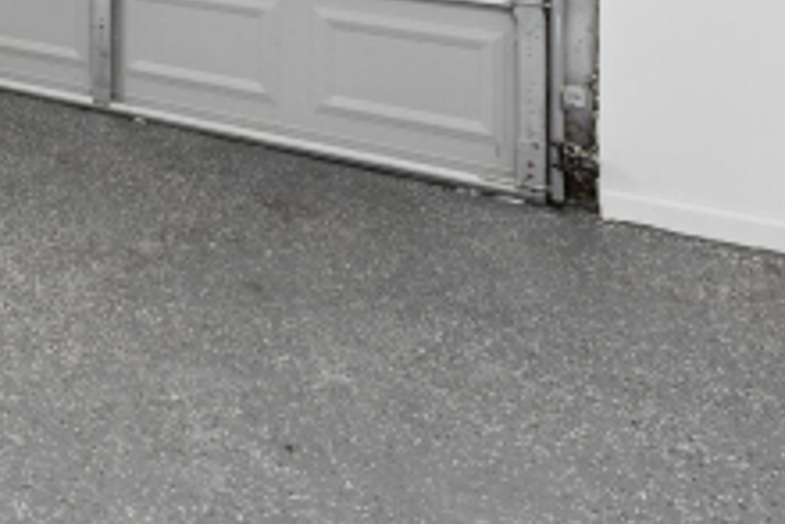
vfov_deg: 20.6
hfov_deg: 25.9
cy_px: -225
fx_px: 1266
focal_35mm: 58
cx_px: -384
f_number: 8
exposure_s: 1/10
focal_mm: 17
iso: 400
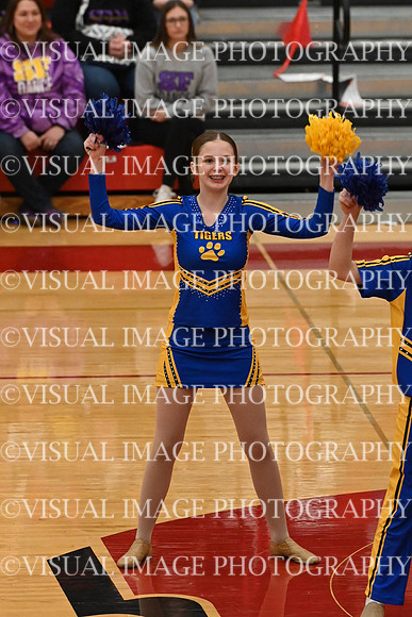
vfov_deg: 7.1
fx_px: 5009
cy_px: 308
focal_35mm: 292
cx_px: 206
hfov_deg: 4.7
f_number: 4
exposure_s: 1/400
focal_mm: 195
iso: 6400
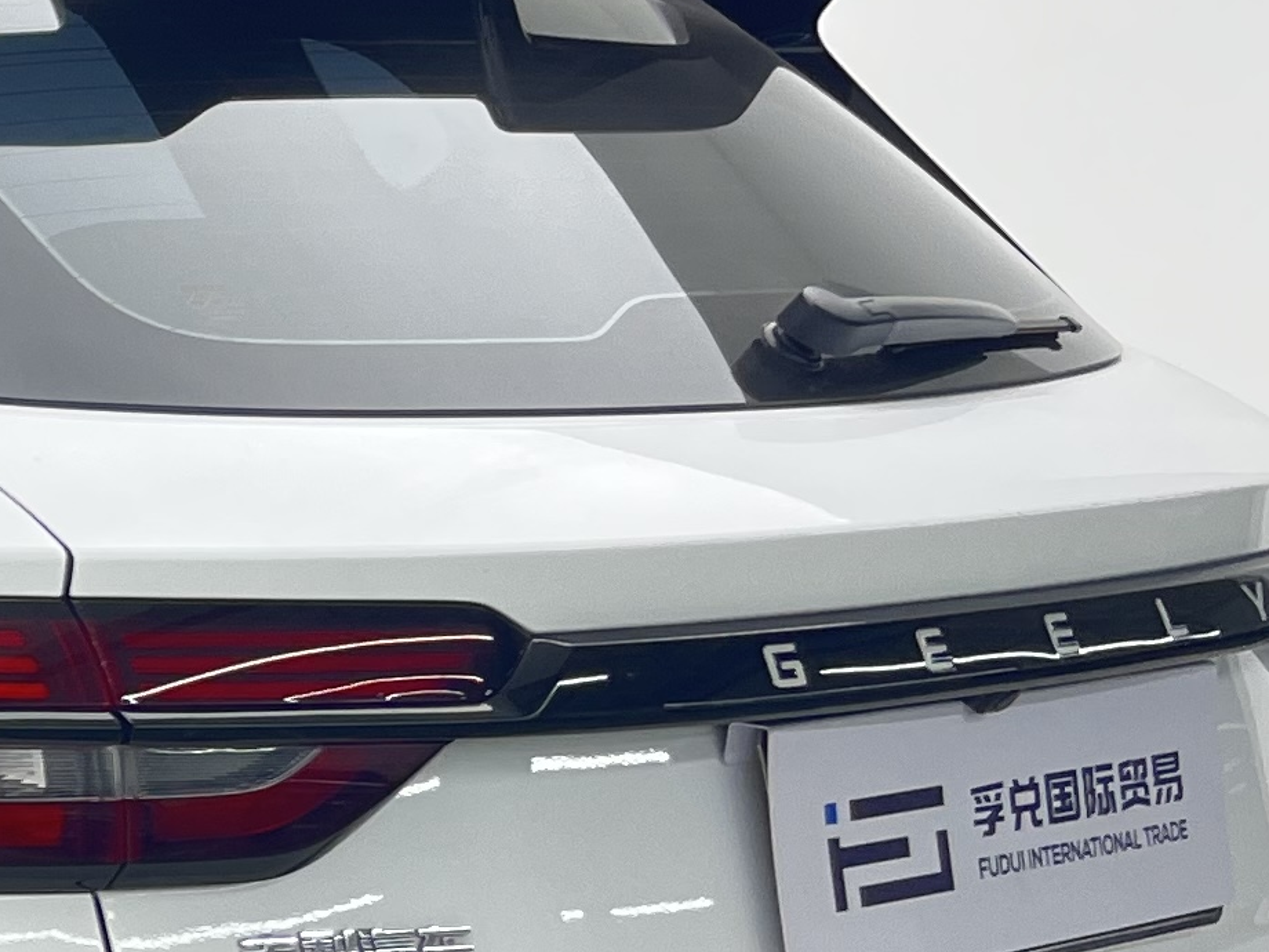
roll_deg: -0.3
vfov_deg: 13.0
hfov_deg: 14.7
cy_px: 657
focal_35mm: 114
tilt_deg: -6.8
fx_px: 4179
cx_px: -1142
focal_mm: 5.1
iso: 80
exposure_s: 1/100
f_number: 1.6
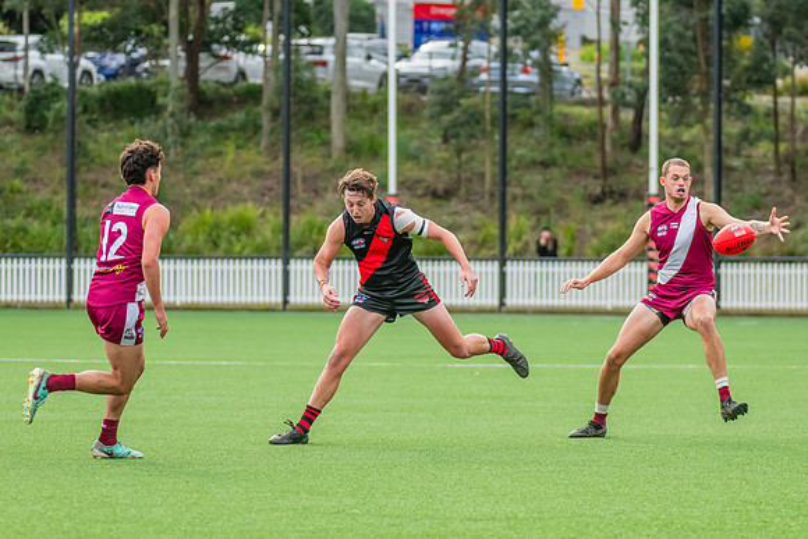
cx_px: 449
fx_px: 5484
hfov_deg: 8.4
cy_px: 242
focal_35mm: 244
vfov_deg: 5.6
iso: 800
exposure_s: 1/1250
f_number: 4.5
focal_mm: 170
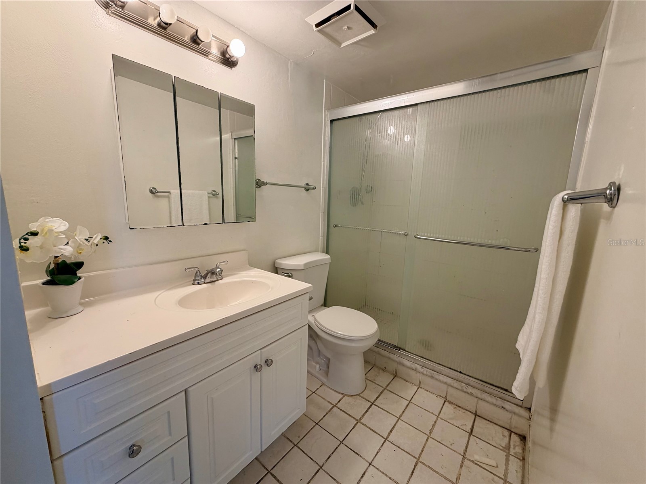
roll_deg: -1.5
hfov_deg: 102.1
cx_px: 323
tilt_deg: -9.8
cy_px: 242
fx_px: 261
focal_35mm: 14
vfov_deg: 85.7
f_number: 2.2
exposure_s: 1/120
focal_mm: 2.22
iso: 80
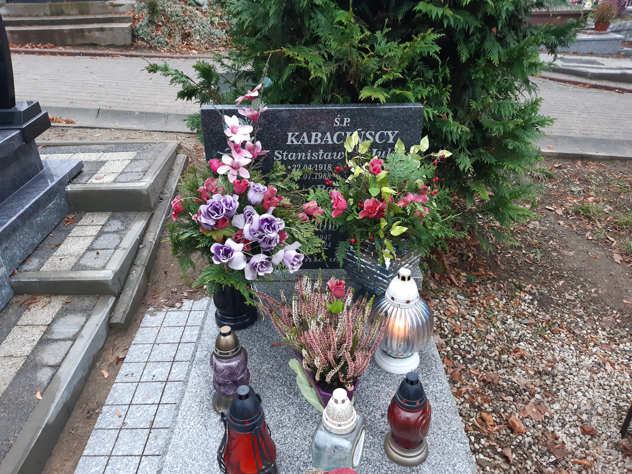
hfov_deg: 67.3
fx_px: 475
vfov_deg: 53.1
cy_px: 237
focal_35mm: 26
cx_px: 316
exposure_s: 1/50
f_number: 1.7
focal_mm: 3.92
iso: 160
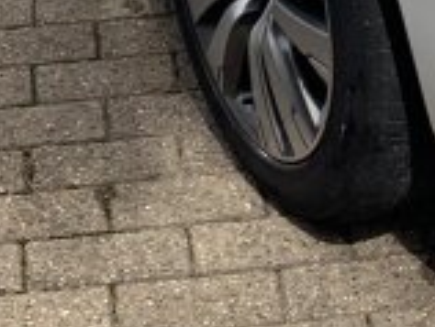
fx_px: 1863
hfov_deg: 13.1
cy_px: -337
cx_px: 463
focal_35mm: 148
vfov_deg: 9.4
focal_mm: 4.25
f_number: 1.8
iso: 25
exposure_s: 1/2755
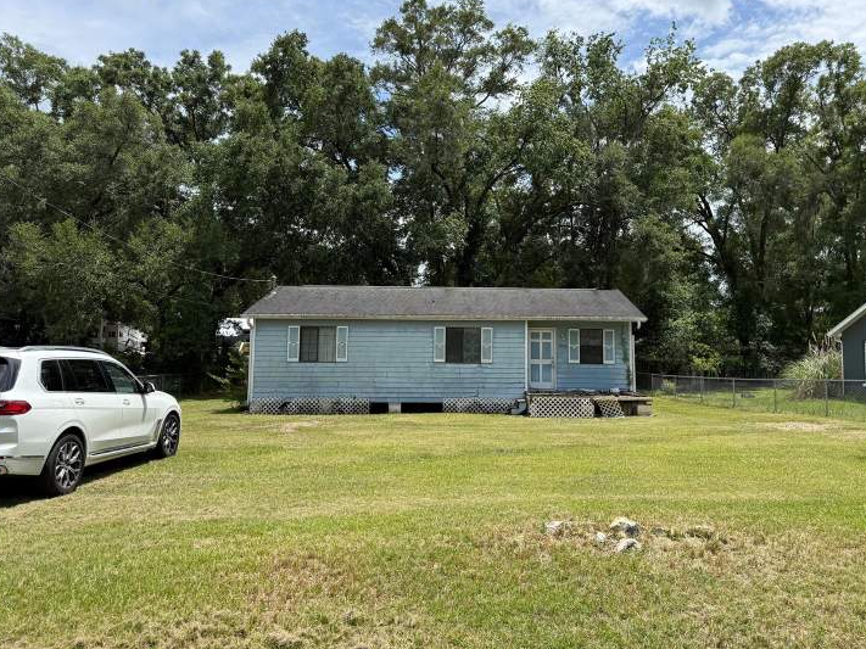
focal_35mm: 27
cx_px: 474
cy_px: 296
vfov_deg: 51.3
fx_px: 675
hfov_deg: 65.2
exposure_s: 1/4167
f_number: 1.78
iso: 100
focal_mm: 6.76
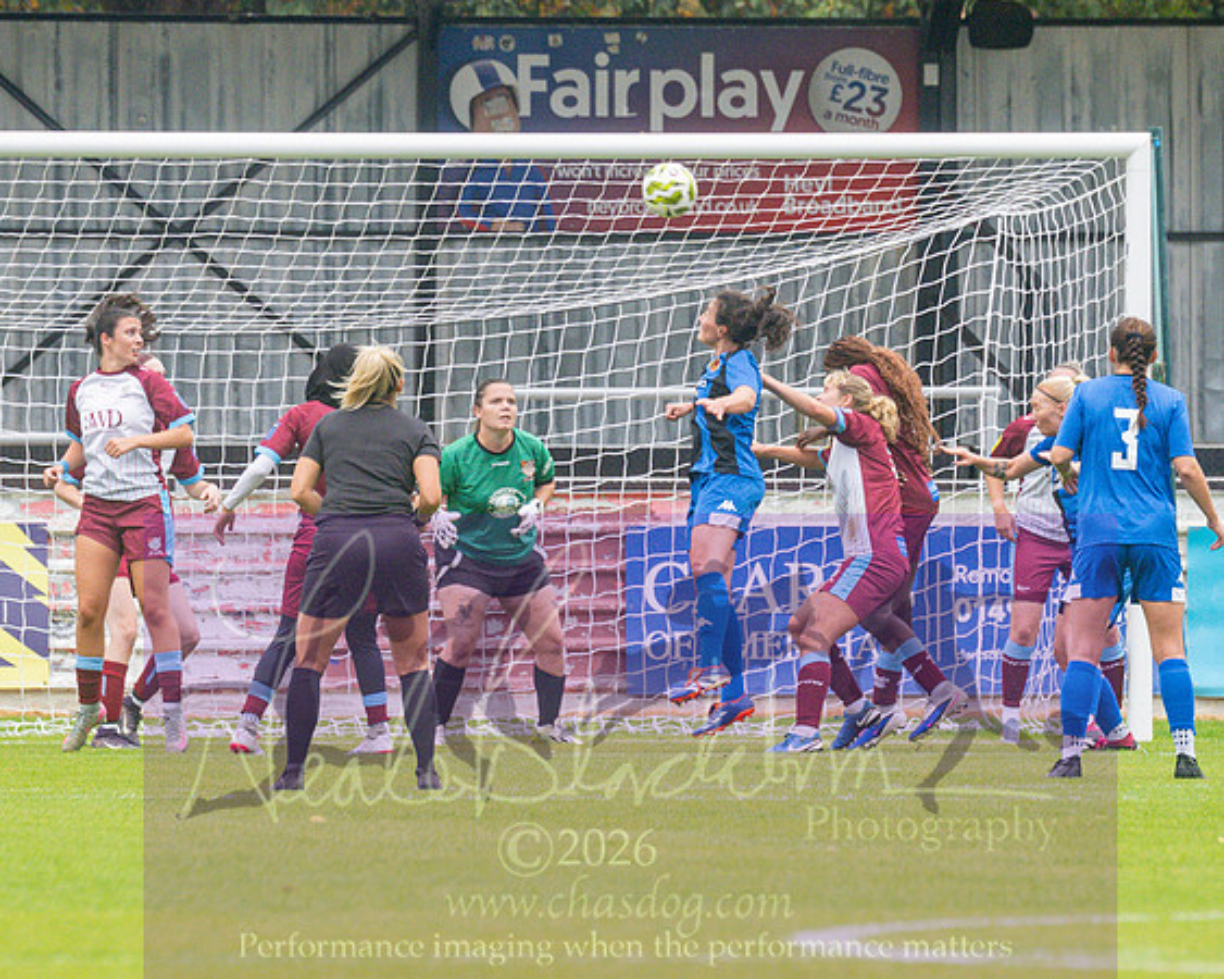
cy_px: 239
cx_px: 687
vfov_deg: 2.0
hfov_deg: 2.5
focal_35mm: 766
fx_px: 27742
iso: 900
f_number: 4
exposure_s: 1/1000
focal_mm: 300
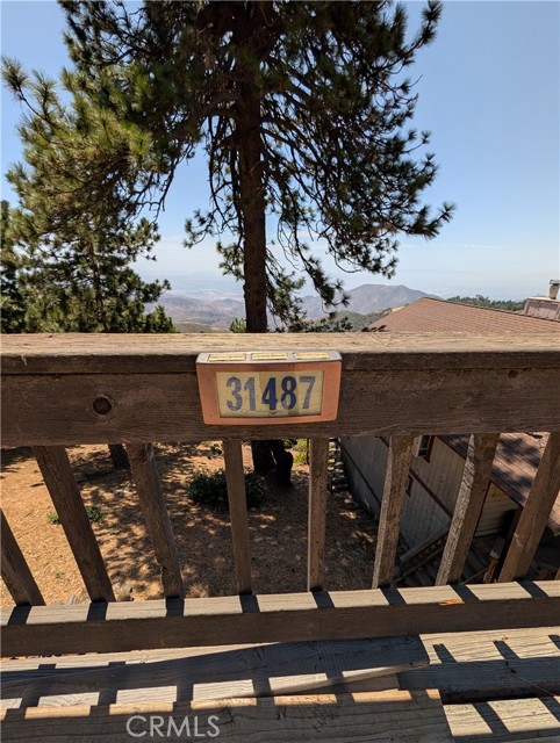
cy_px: 372
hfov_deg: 94.6
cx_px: 280
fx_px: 258
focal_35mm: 12
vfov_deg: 110.5
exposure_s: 1/3436
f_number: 1.7
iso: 51
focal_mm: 2.02
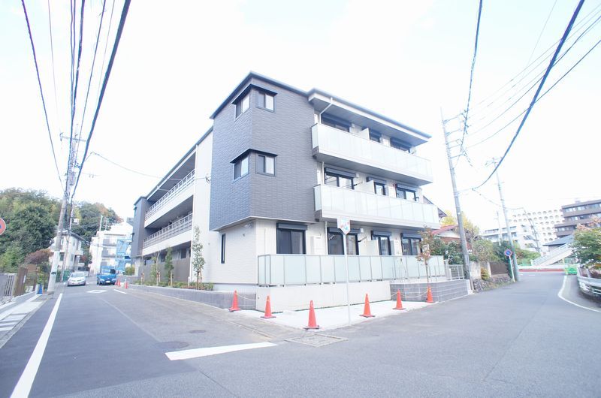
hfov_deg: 73.8
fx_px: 400
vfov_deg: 52.9
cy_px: 199
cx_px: 300
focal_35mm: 24
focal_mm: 16
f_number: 4.5
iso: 200
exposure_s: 1/80
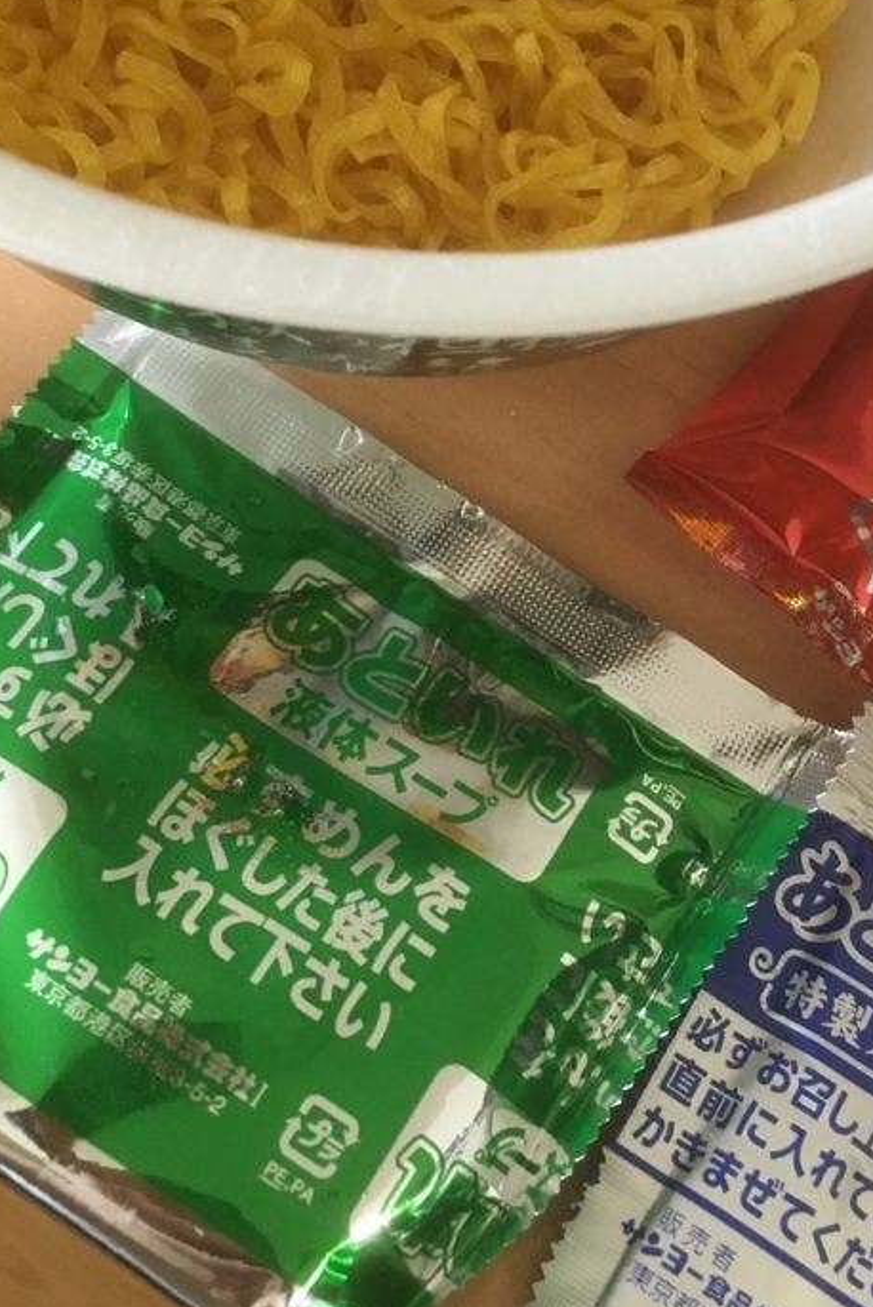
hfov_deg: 29.6
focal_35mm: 45
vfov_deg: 43.1
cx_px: 604
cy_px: 461
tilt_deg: -66.9
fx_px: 1635
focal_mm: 4.15
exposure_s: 1/30
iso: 200
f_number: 2.2
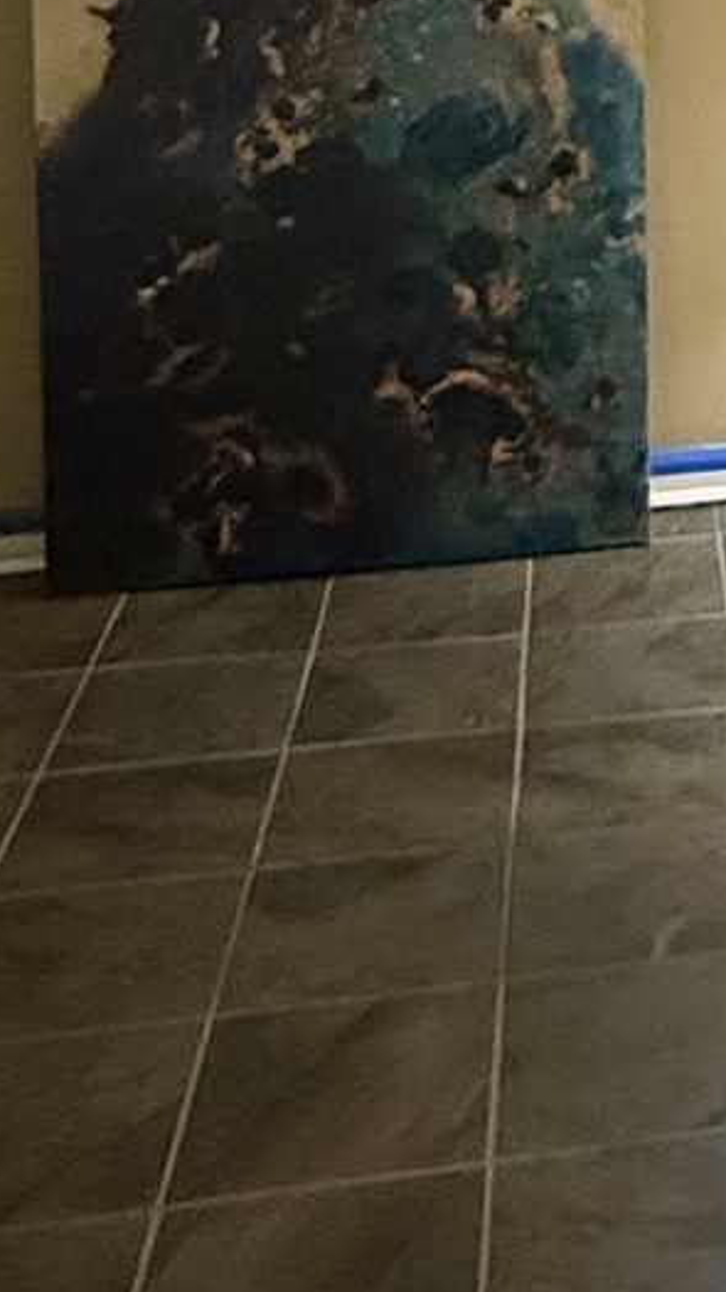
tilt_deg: -6.9
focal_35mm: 67
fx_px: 2295
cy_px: -79
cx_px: 1142
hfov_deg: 16.2
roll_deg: -0.3
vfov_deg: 28.9
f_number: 2.2
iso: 800
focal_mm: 2.22
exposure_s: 1/60
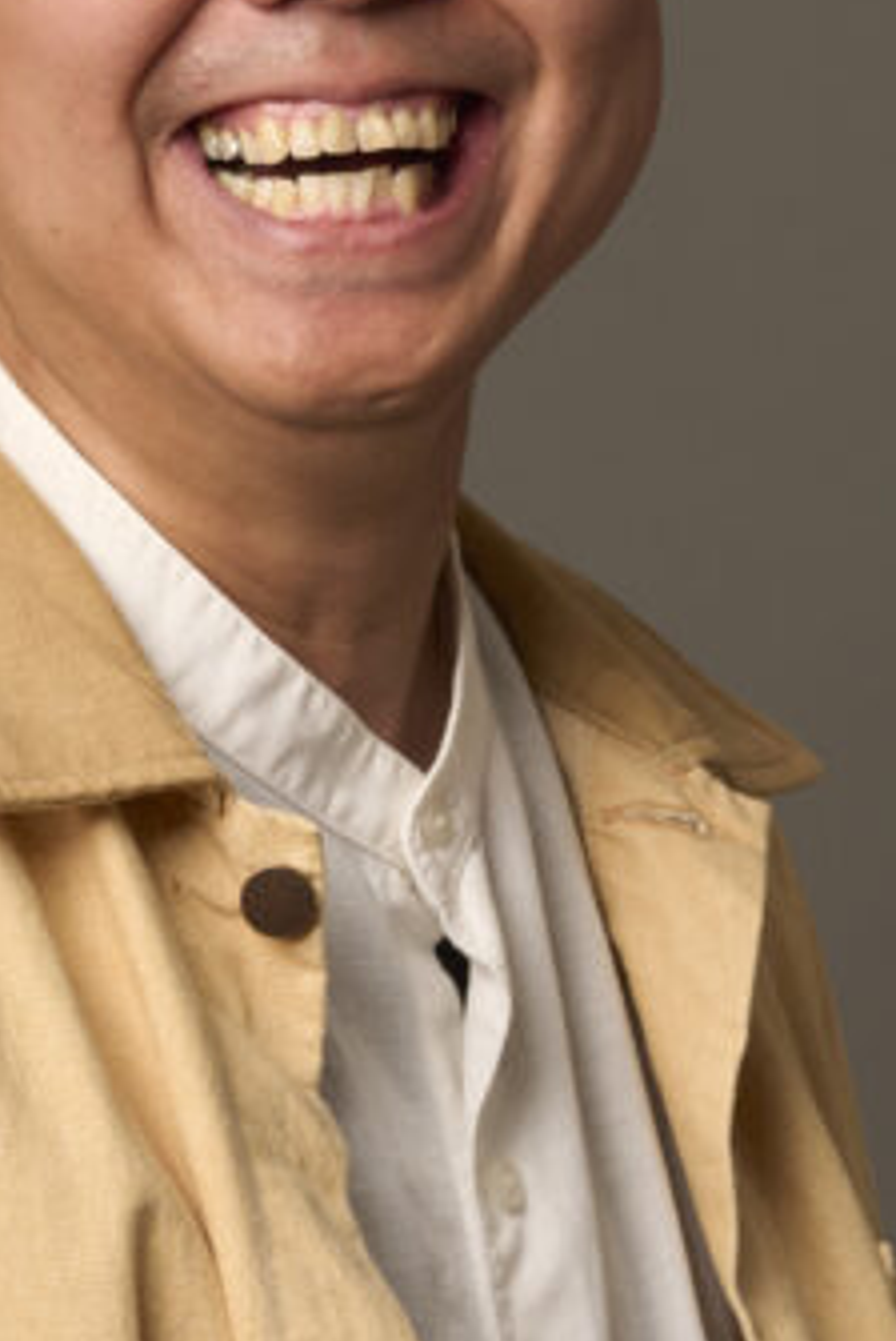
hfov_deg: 4.0
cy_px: 228
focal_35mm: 345
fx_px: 12852
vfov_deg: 6.0
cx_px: 262
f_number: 11
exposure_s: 1/800
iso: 500
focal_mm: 113
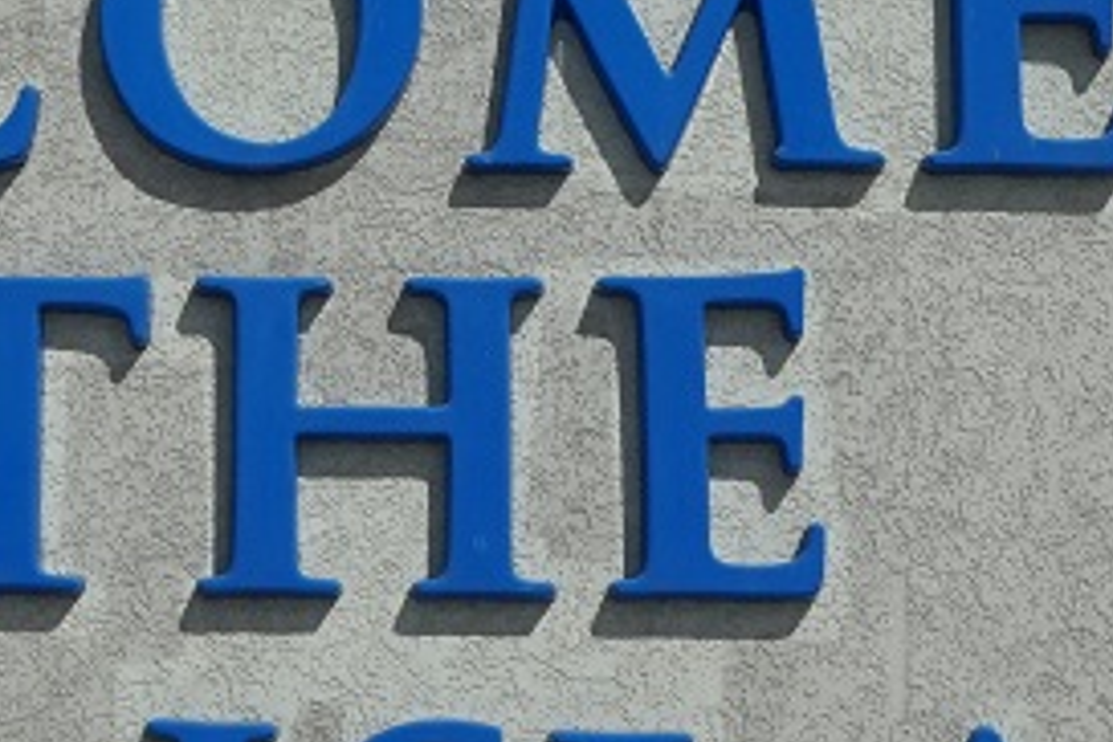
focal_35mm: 120
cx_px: 69
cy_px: 0
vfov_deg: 11.3
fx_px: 3710
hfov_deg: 16.8
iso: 100
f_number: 11
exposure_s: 1/400
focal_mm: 16
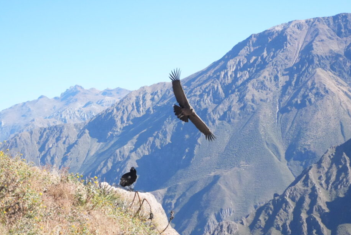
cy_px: 113
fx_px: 820
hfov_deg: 24.2
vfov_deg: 16.3
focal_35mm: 84
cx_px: 187
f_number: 6.3
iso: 5000
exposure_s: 1/8000
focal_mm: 50
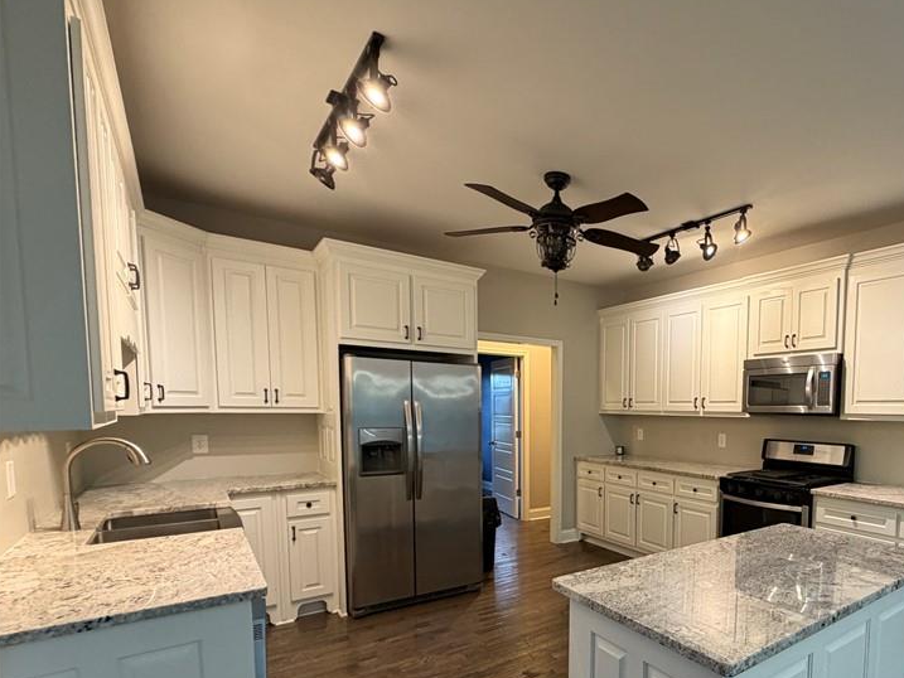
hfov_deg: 77.6
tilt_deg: -5.3
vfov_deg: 64.3
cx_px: 639
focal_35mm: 20
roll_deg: -0.9
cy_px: 451
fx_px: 522
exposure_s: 1/60
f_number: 2.2
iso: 320
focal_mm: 2.22
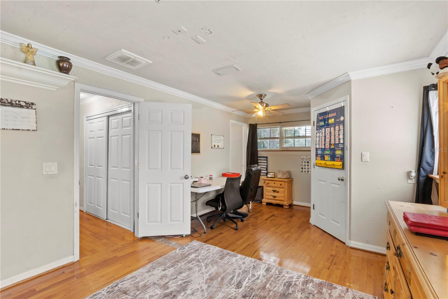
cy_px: 150
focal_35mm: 15
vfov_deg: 77.3
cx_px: 224
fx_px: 187
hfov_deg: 100.4
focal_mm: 10
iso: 200
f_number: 14
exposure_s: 2
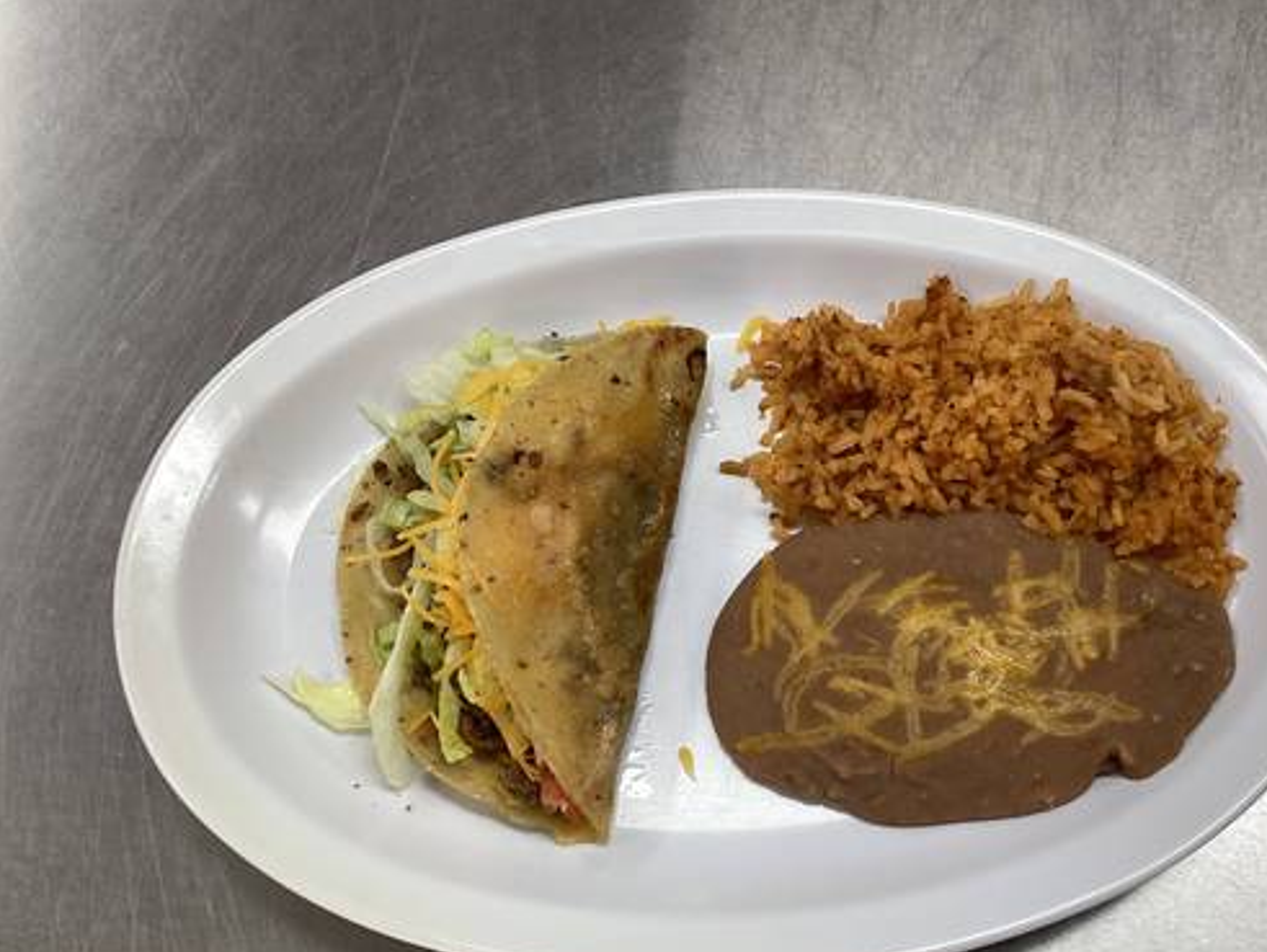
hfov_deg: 49.9
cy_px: 557
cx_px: 733
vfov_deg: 38.6
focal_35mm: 37
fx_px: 1355
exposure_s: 1/120
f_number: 2.4
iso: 80
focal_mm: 3.3
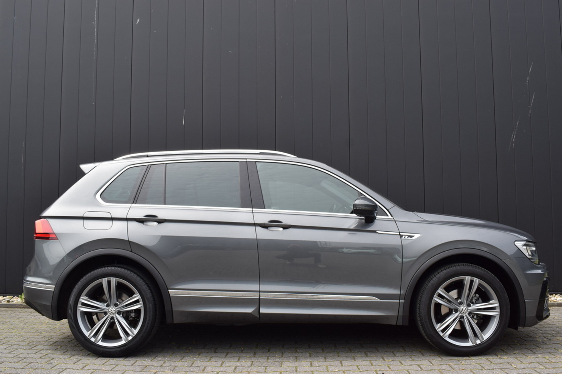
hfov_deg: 57.2
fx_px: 515
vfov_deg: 40.0
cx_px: 281
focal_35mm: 33
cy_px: 187
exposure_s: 1/250
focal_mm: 22
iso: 200
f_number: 8
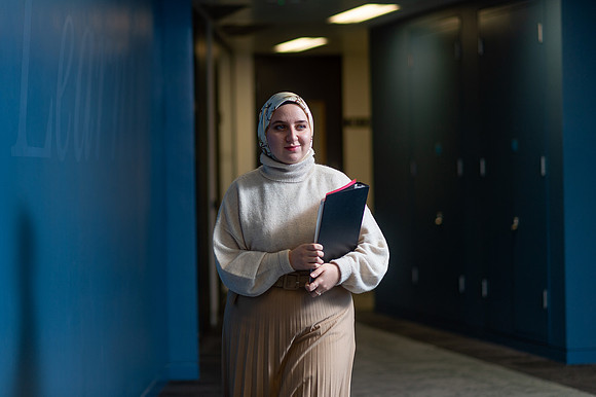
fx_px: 1577
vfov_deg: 14.3
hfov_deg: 21.4
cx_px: 262
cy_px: 174
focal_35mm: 95
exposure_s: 1/200
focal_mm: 85
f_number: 2.2
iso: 125
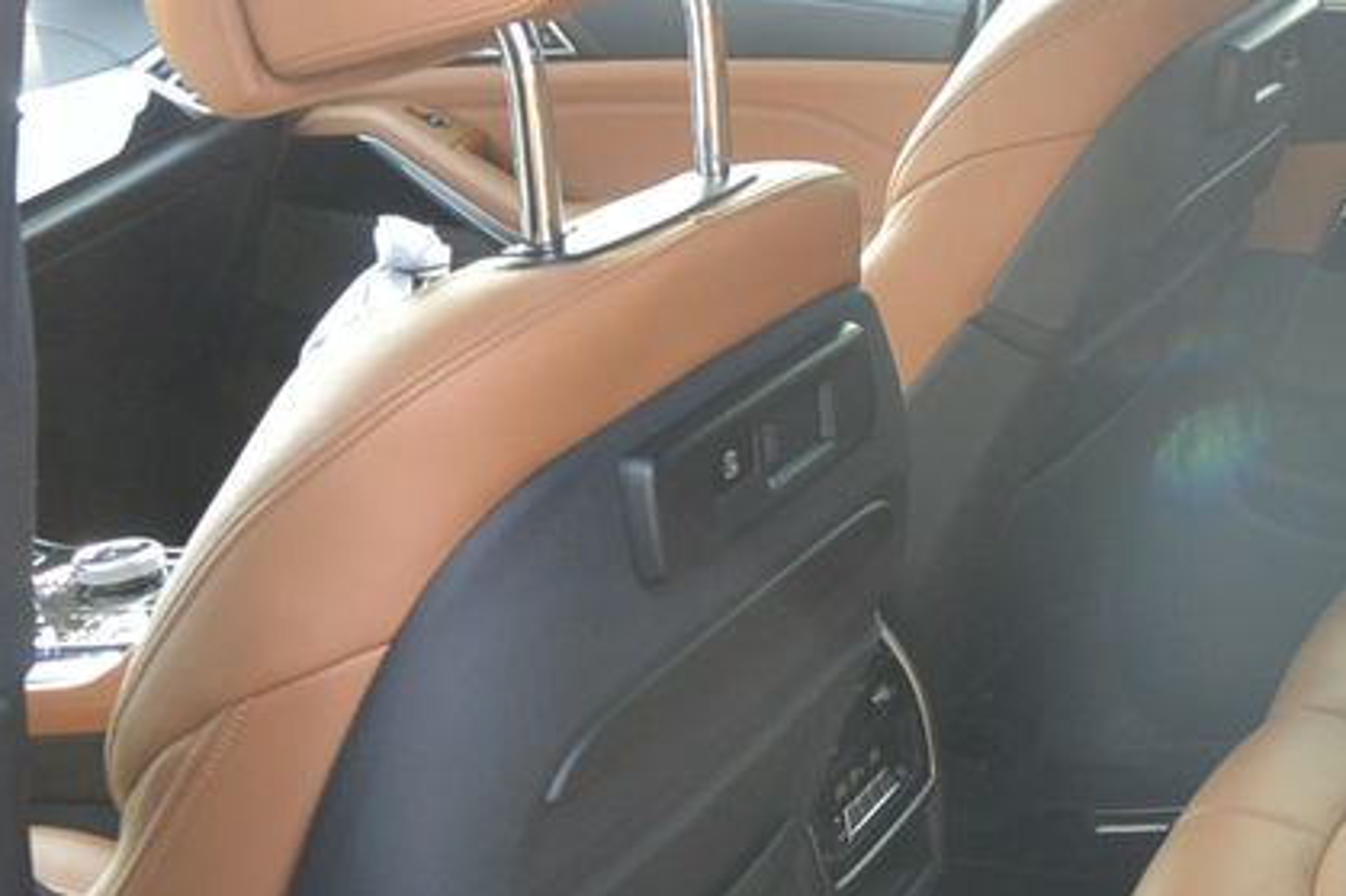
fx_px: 2467
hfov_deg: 28.3
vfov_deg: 19.8
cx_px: 1404
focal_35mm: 66
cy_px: 968
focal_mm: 10
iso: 200
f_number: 3.5
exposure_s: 1/160
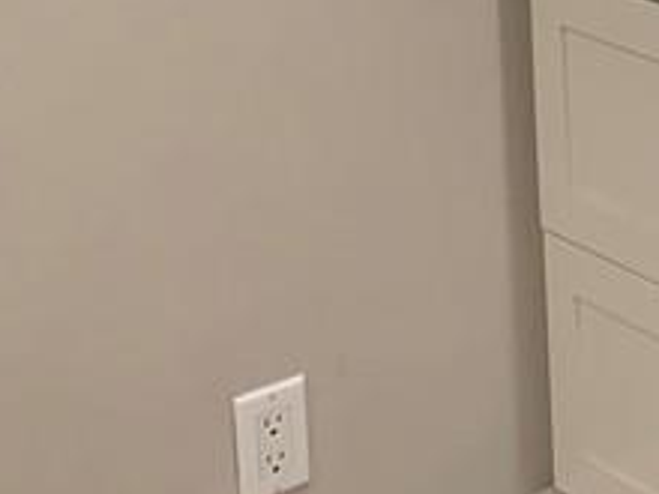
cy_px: -389
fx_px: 2304
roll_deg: -0.4
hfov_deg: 13.6
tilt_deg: -8.1
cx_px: 1363
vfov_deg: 11.4
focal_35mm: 121
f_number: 1.8
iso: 100
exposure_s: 1/60
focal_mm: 4.25
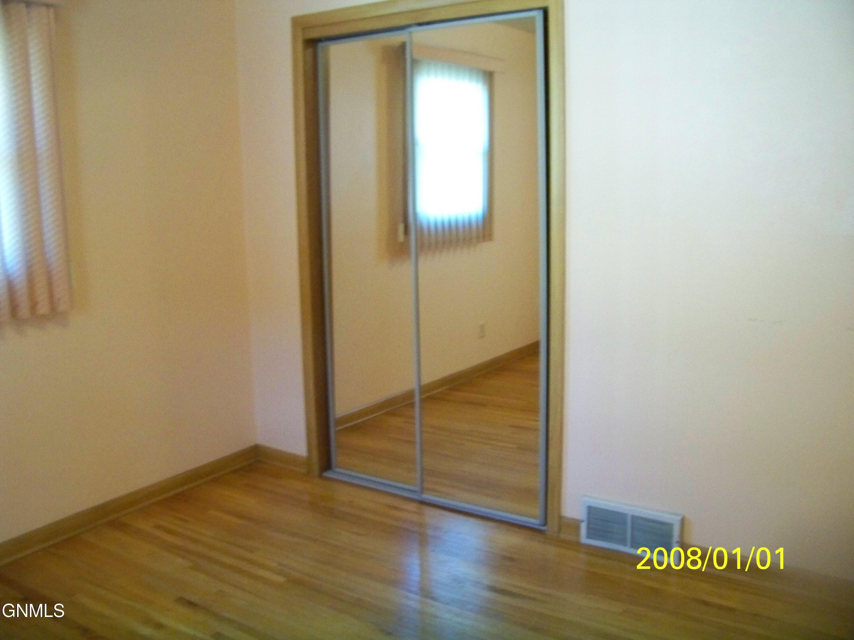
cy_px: 320
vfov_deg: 42.9
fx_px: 814
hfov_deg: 55.4
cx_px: 427
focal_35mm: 33
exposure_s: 1/30
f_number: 2.8
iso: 500
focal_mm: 5.85
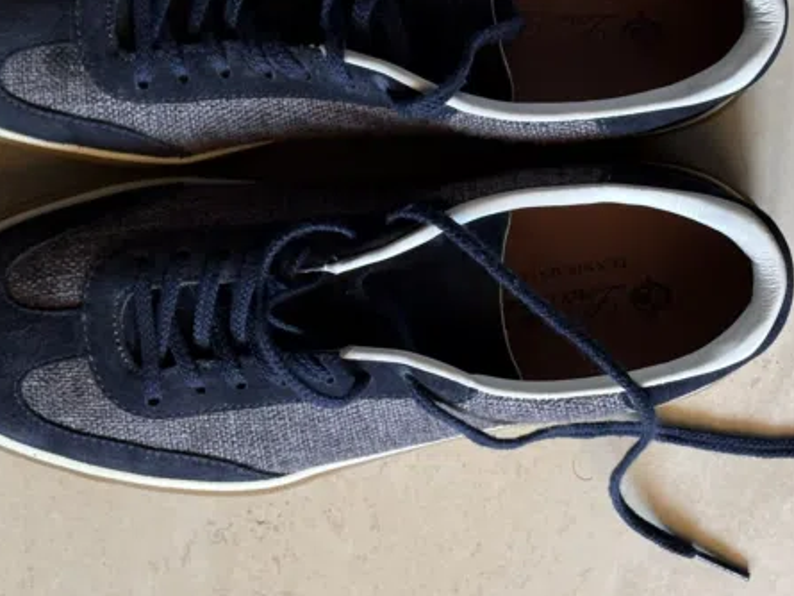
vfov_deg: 21.2
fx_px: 1583
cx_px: 327
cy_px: 182
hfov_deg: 28.1
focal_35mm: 69
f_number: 1.78
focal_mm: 6.76
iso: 125
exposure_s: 1/50
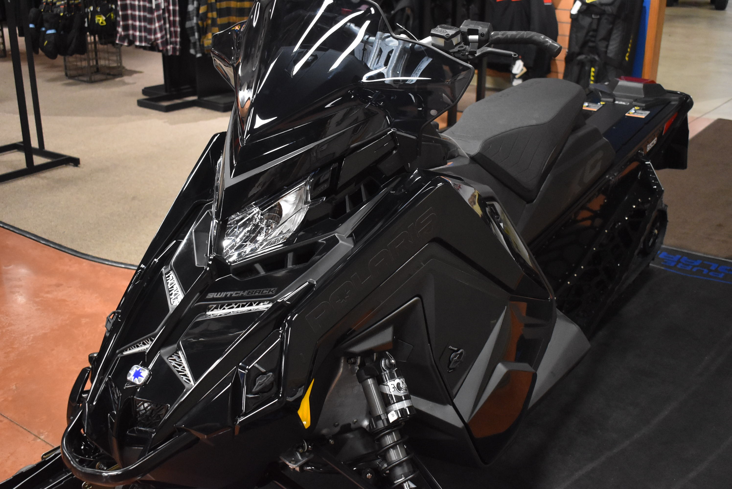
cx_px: 366
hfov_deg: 46.4
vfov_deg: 31.9
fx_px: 855
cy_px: 244
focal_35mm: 42
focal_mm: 28
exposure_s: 1/125
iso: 3600
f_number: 4.2
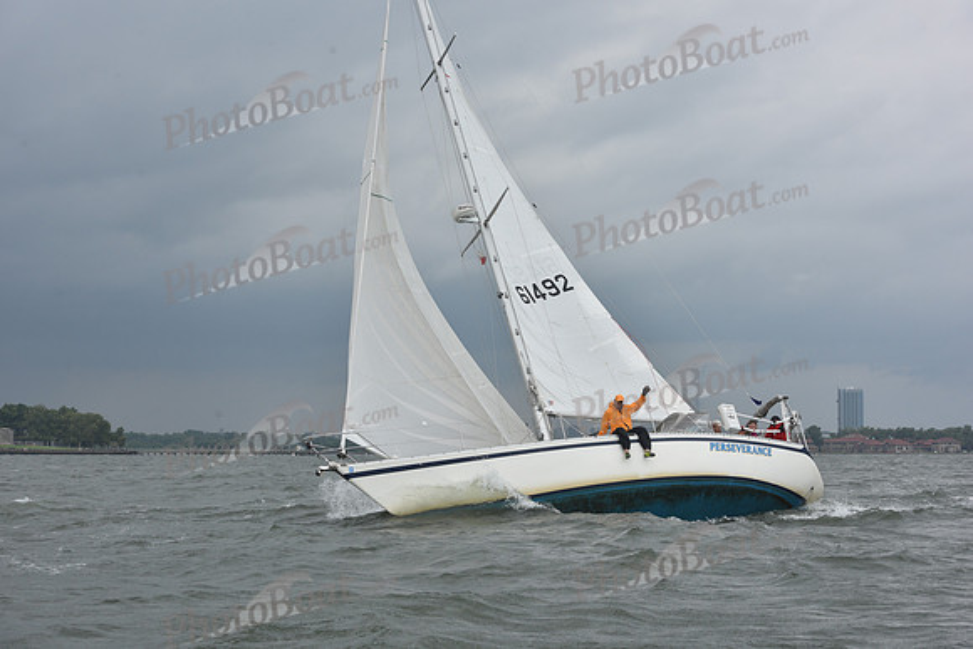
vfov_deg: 19.5
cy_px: 324
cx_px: 486
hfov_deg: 28.8
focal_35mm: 70
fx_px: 1892
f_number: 10
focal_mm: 70
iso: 250
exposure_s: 1/640
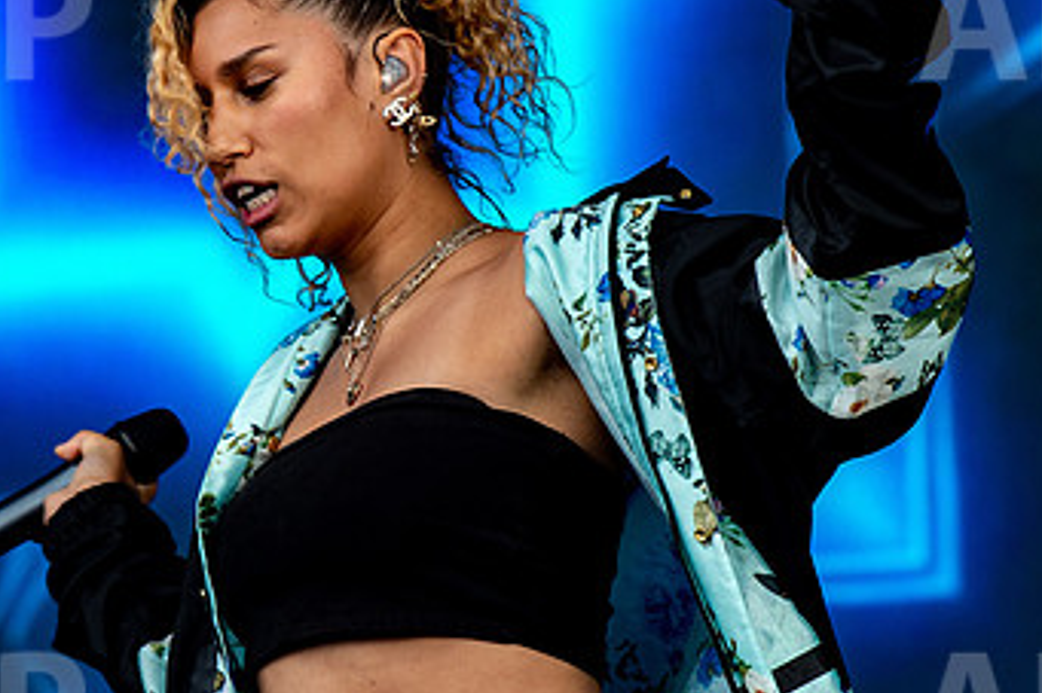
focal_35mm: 456
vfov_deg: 3.0
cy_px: 341
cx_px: 203
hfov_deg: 4.5
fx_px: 13192
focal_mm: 200
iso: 720
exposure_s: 1/800
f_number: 5.6
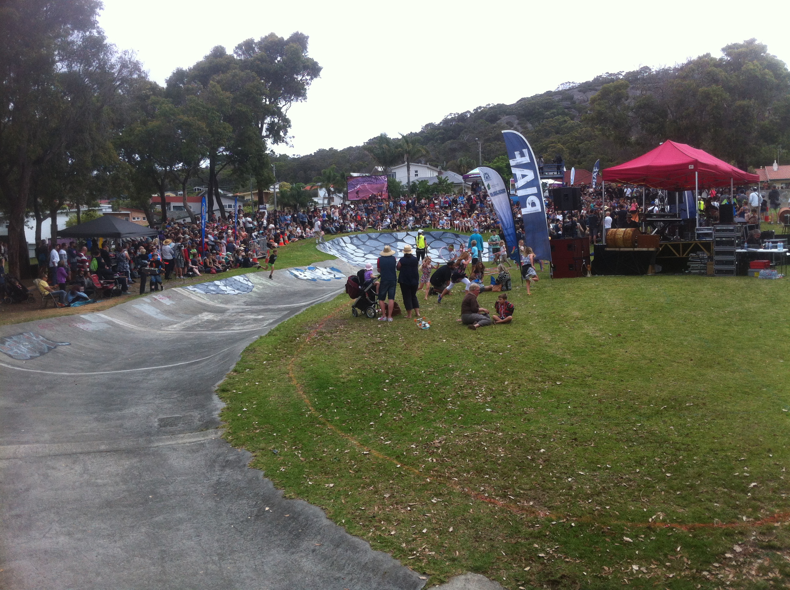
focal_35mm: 35
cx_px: 395
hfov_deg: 52.7
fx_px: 798
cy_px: 295
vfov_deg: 40.6
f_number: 2.8
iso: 80
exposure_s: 1/413
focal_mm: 3.85
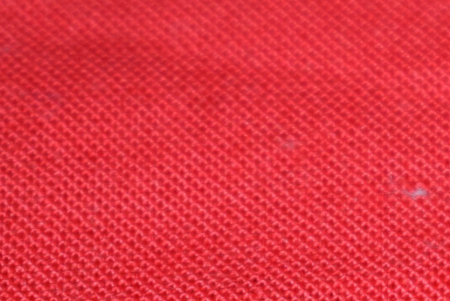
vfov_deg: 4.4
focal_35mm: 313
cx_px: 784
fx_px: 3912
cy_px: 244
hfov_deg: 6.5
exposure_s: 1/160
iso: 640
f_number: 5.6
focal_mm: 55
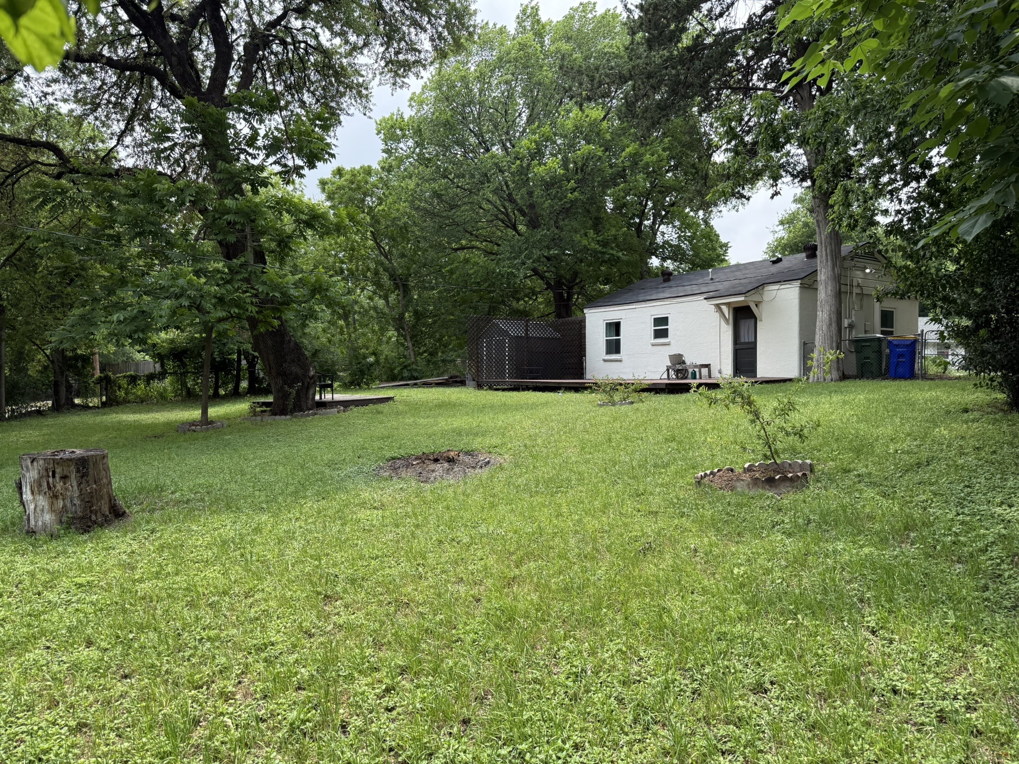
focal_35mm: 24
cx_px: 510
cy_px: 382
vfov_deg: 56.8
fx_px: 706
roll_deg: +0.0
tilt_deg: -0.3
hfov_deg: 71.6
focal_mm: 6.76
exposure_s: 1/1522
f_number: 1.78
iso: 100
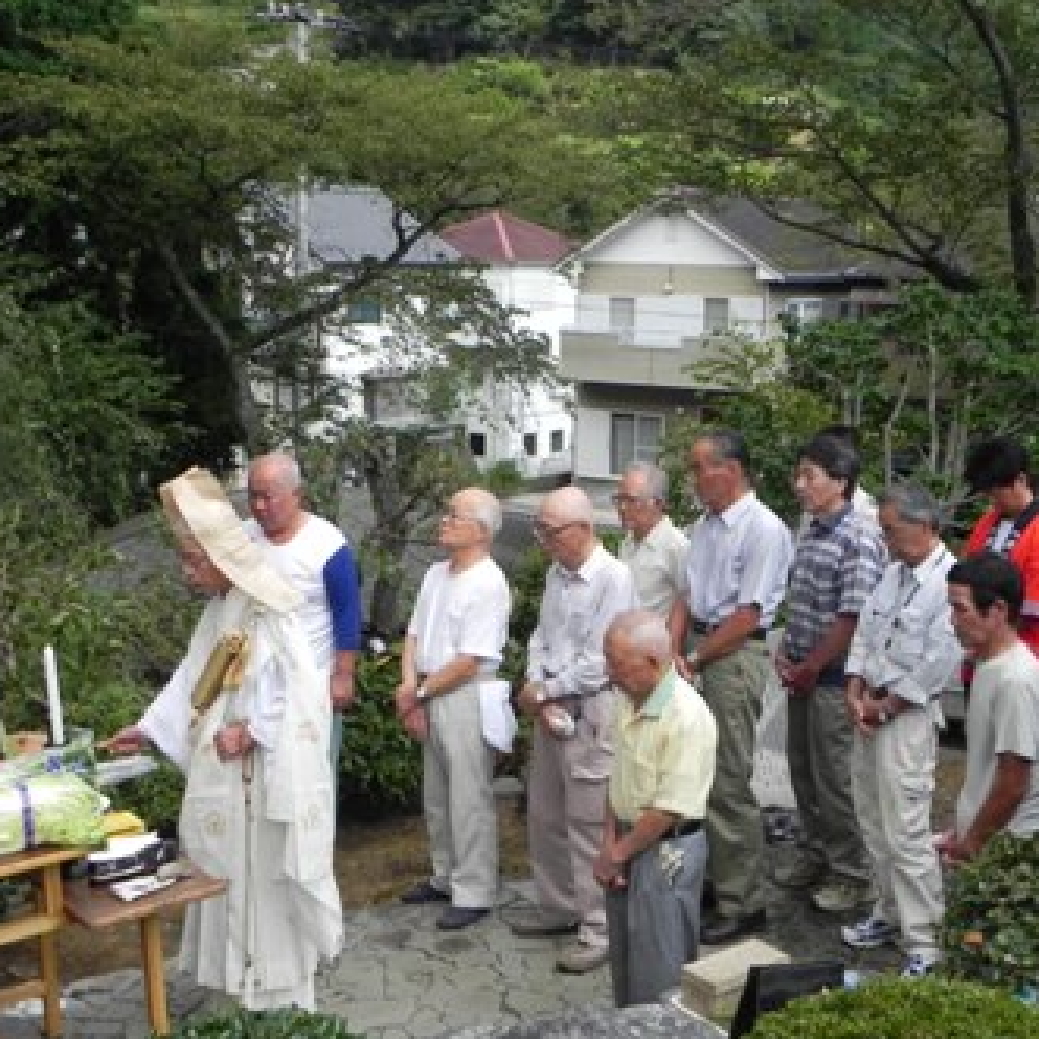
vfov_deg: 34.7
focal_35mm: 49
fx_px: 1664
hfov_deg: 34.6
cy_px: 524
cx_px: 593
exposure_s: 1/247
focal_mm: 7.3
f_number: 5
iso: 160
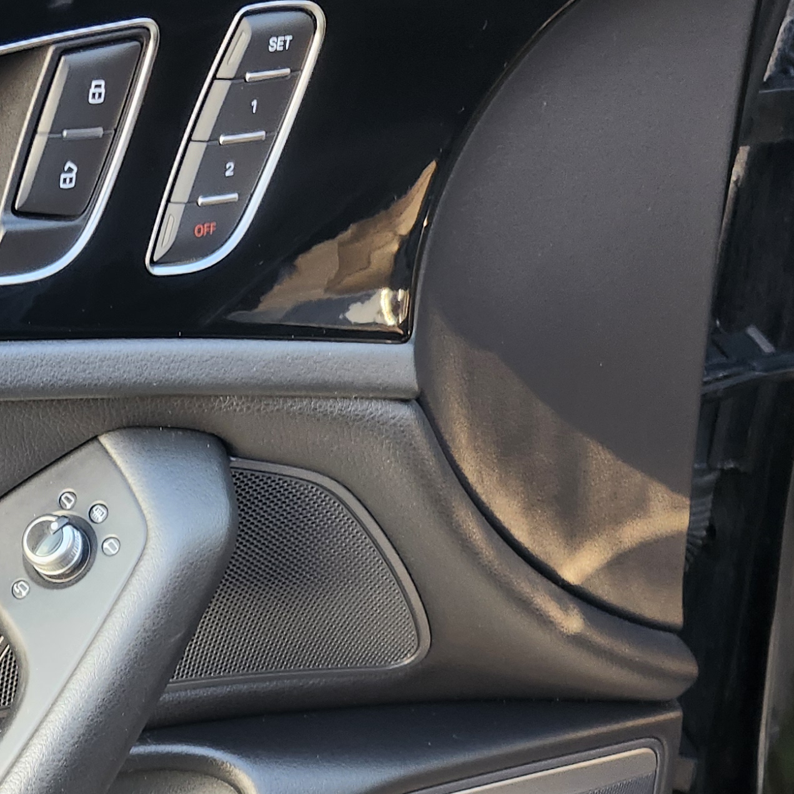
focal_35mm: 64
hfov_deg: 25.6
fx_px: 1661
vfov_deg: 26.1
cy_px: 705
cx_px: 0
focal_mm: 5.54
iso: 250
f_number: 1.8
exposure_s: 1/120
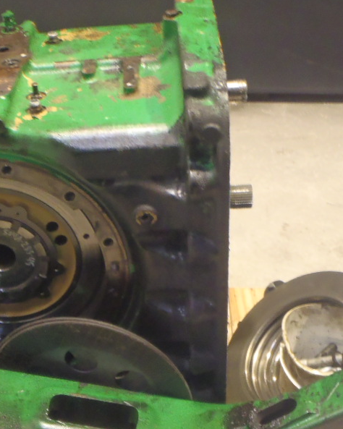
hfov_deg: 25.6
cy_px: 294
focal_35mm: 59
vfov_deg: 31.7
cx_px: 96
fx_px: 749
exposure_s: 1/8
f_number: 3.5
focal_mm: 5
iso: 200
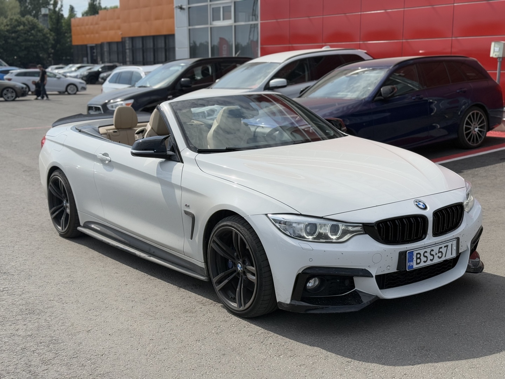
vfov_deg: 30.3
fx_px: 700
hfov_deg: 39.7
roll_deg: +0.2
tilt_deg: -10.3
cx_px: 252
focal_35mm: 48
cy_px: 190
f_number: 1.78
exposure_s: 1/6536
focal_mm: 6.76
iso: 64
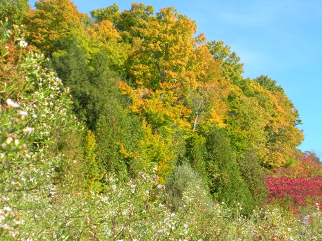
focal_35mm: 52
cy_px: 120
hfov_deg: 36.8
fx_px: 484
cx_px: 161
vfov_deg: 28.0
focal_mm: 9.1
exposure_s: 1/187
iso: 64
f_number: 4.4
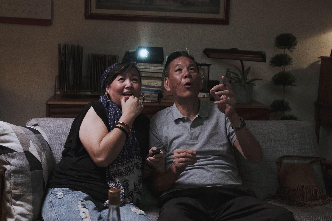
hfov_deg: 46.4
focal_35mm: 42
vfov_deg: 31.9
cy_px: 110
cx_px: 166
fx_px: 387
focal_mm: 28.3
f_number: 2.8
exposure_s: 1/125
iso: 2500
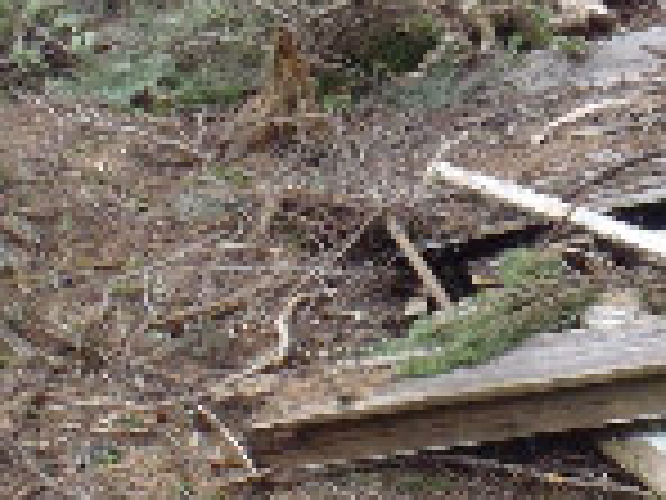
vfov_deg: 12.2
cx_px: 936
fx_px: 2328
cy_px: 86
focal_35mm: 121
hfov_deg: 15.3
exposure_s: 1/30
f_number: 3.9
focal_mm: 5
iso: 200
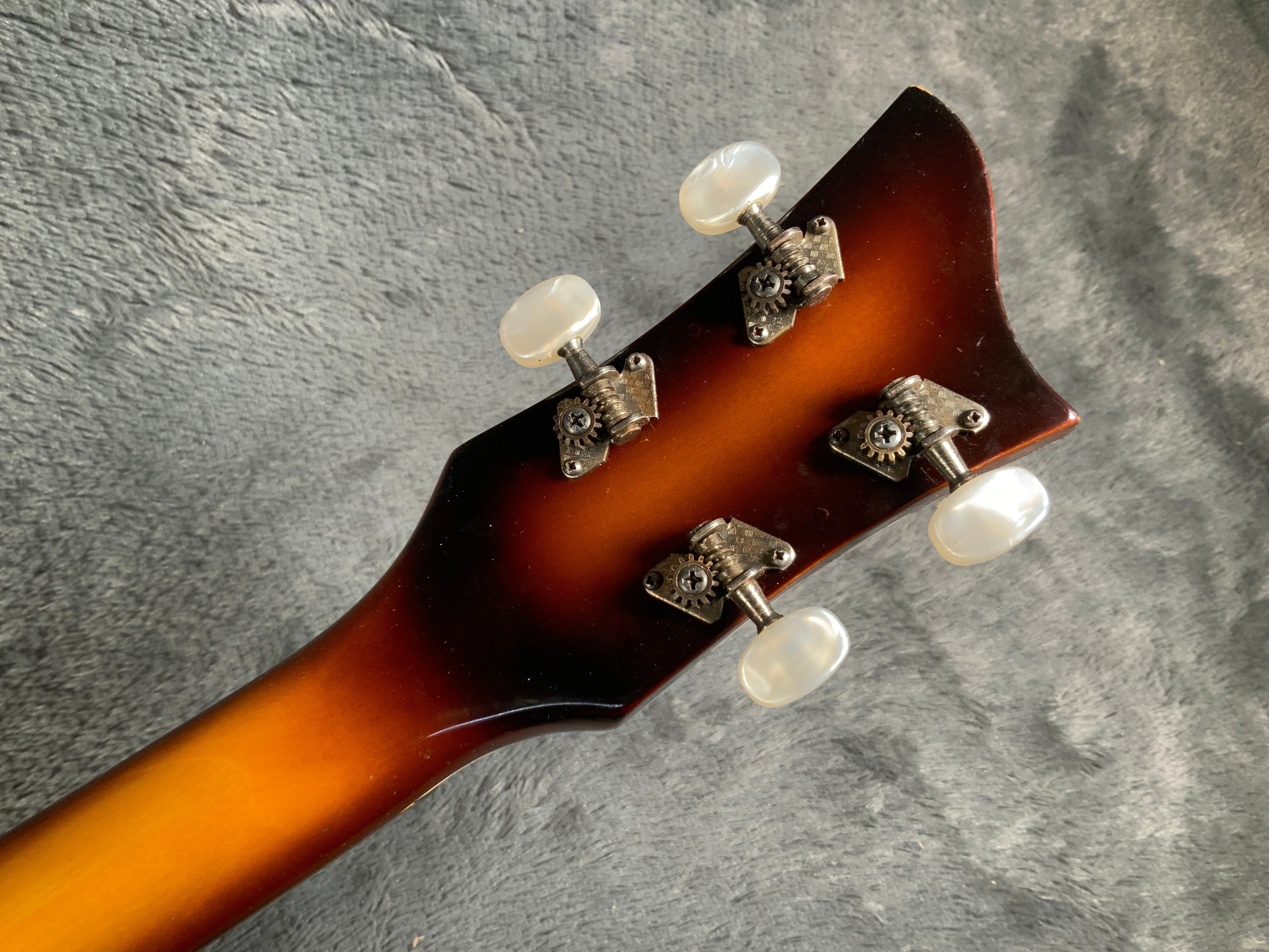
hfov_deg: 61.7
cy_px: 476
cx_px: 634
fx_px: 1063
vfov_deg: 48.2
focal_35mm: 29
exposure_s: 1/104
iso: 64
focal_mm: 3
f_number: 1.8
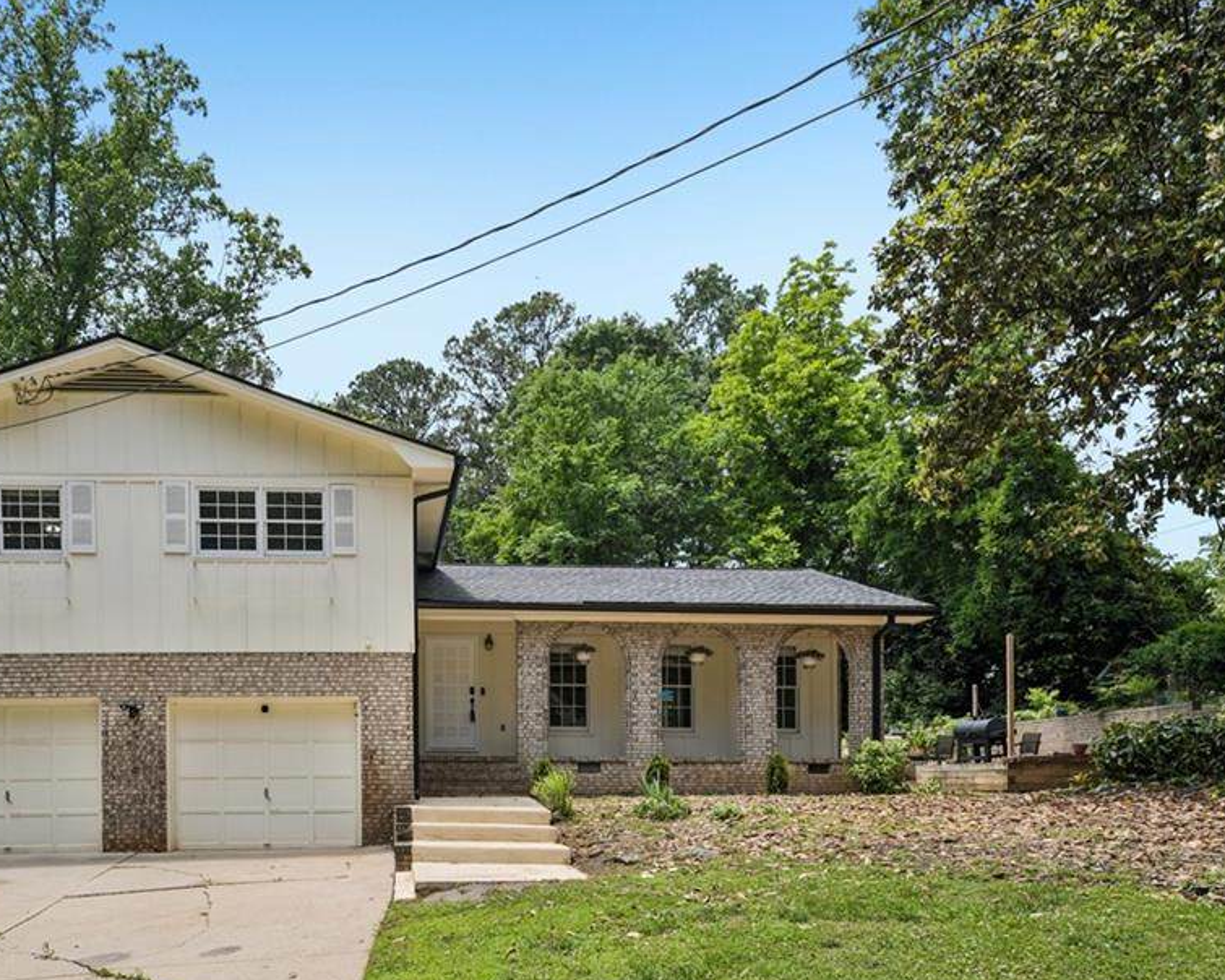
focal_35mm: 28
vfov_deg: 51.5
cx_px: 419
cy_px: 488
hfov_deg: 60.9
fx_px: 1015
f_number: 8
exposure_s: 1/200
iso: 64
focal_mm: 22
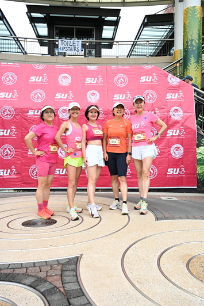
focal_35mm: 31
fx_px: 263
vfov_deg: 60.3
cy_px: 154
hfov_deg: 42.3
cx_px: 105
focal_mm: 30
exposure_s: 1/400
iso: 2000
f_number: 4
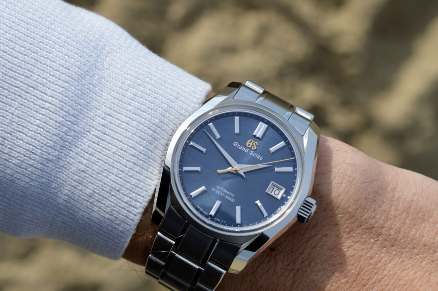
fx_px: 997
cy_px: 153
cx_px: 143
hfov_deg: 24.7
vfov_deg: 16.6
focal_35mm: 82
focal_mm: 40
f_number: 8
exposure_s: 1/250
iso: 100
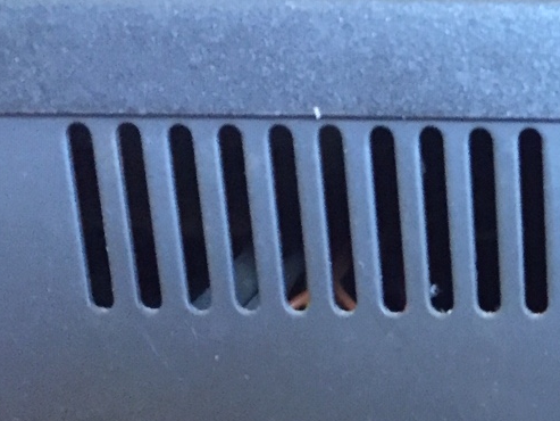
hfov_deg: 18.9
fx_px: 1553
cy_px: 633
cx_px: 739
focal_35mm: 96
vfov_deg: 14.4
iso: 400
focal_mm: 4.15
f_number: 2.2
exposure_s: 1/17
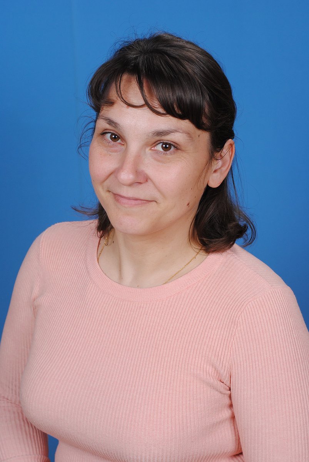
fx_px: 963
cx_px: 154
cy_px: 231
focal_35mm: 75
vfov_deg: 27.0
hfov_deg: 18.2
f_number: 5.6
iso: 200
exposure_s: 1/200
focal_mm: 50
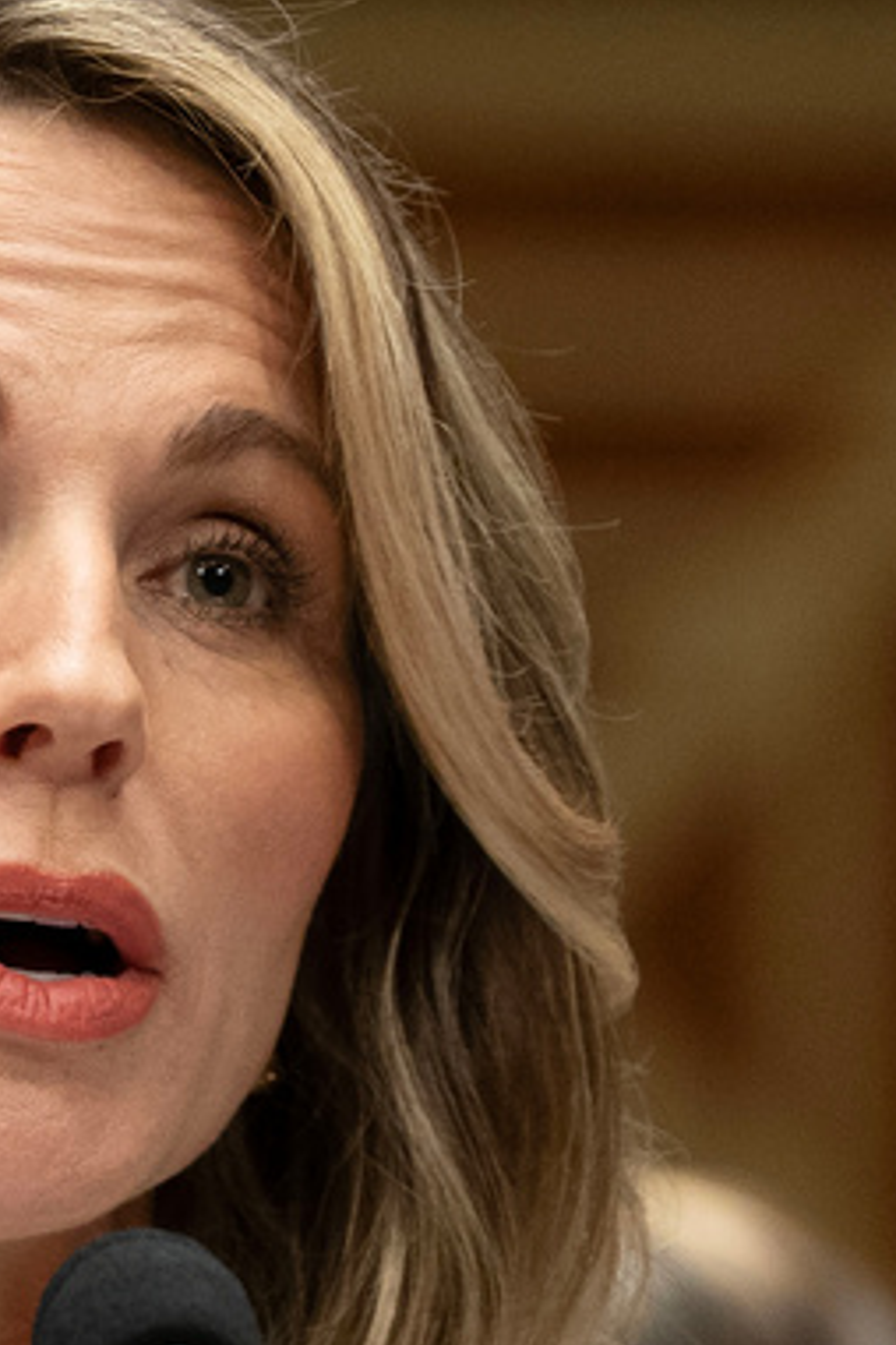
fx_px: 20084
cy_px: 928
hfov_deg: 2.6
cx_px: 215
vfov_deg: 3.8
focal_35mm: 538
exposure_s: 1/320
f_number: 3.2
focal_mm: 200
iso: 2000
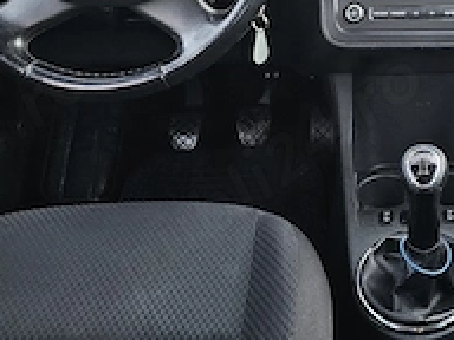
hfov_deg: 25.9
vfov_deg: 18.3
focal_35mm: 72
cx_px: 433
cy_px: -161
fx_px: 944
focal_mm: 6.3
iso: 200
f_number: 1.7
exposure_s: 1/180
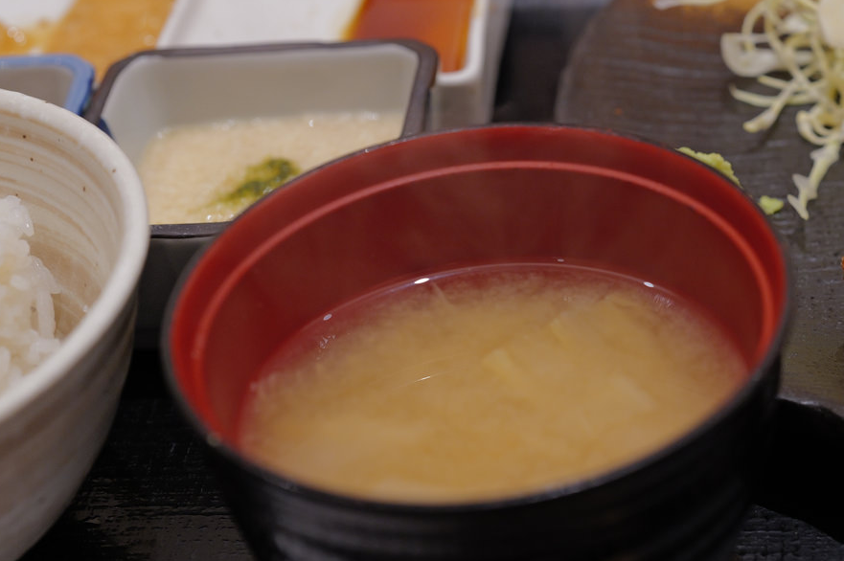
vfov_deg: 13.7
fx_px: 2343
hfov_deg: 20.1
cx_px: 729
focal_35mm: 100
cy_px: 266
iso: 640
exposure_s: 1/80
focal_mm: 43
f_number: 4
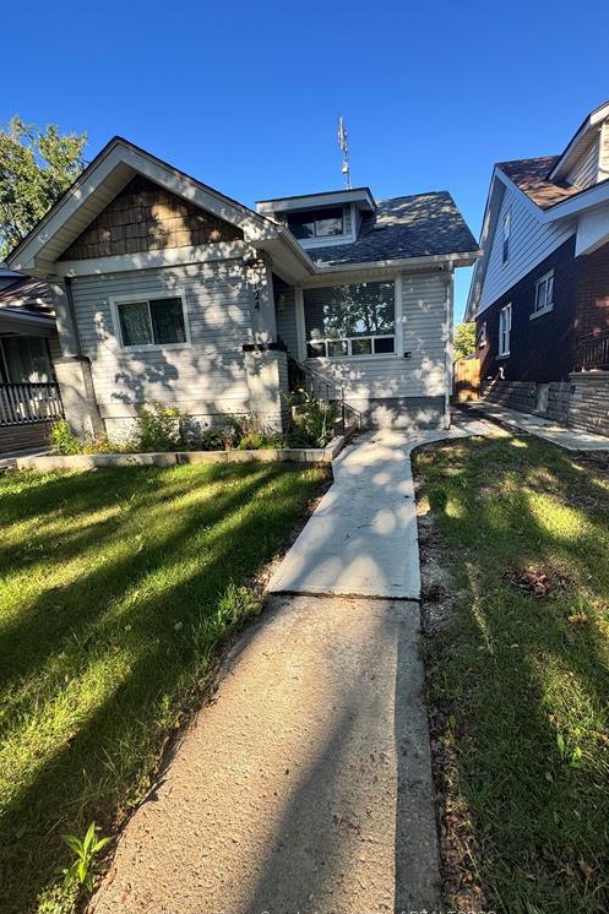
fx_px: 381
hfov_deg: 77.1
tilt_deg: -11.1
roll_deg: +3.1
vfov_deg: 100.4
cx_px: 332
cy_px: 458
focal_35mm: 15
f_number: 2.2
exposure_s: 1/334
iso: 40
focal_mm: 2.22
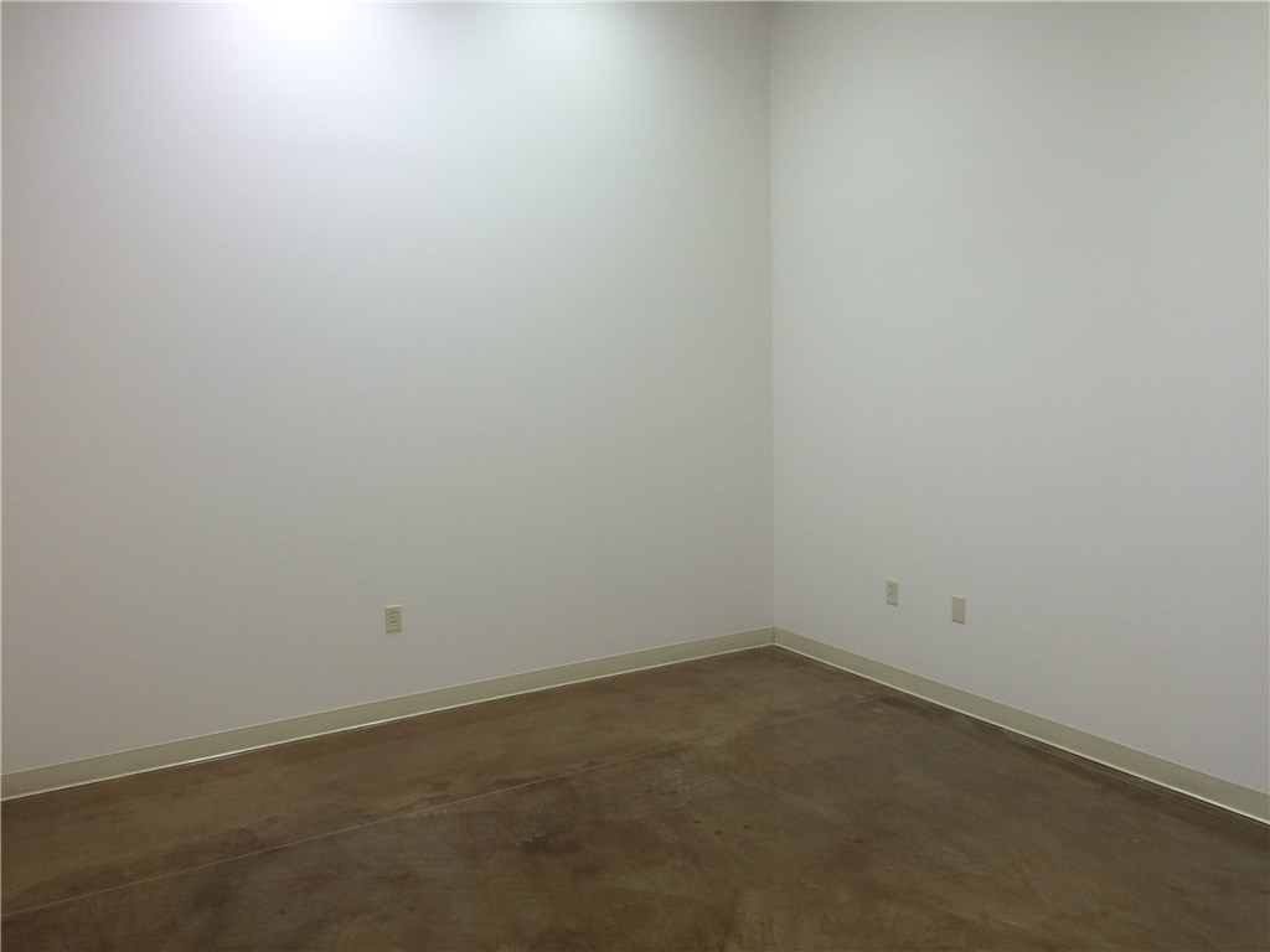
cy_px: 476
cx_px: 635
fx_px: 1064
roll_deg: +0.8
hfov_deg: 61.7
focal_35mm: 29
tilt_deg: -8.2
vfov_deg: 48.2
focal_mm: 4.15
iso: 32
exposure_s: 1/60
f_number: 2.2
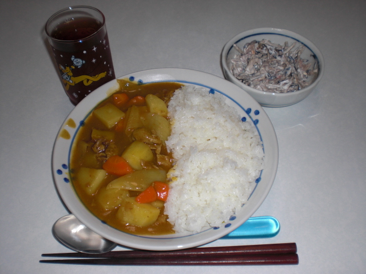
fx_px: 402
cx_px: 183
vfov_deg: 37.7
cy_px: 137
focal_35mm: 38
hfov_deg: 49.0
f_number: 3.1
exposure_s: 1/60
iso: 64
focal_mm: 6.3
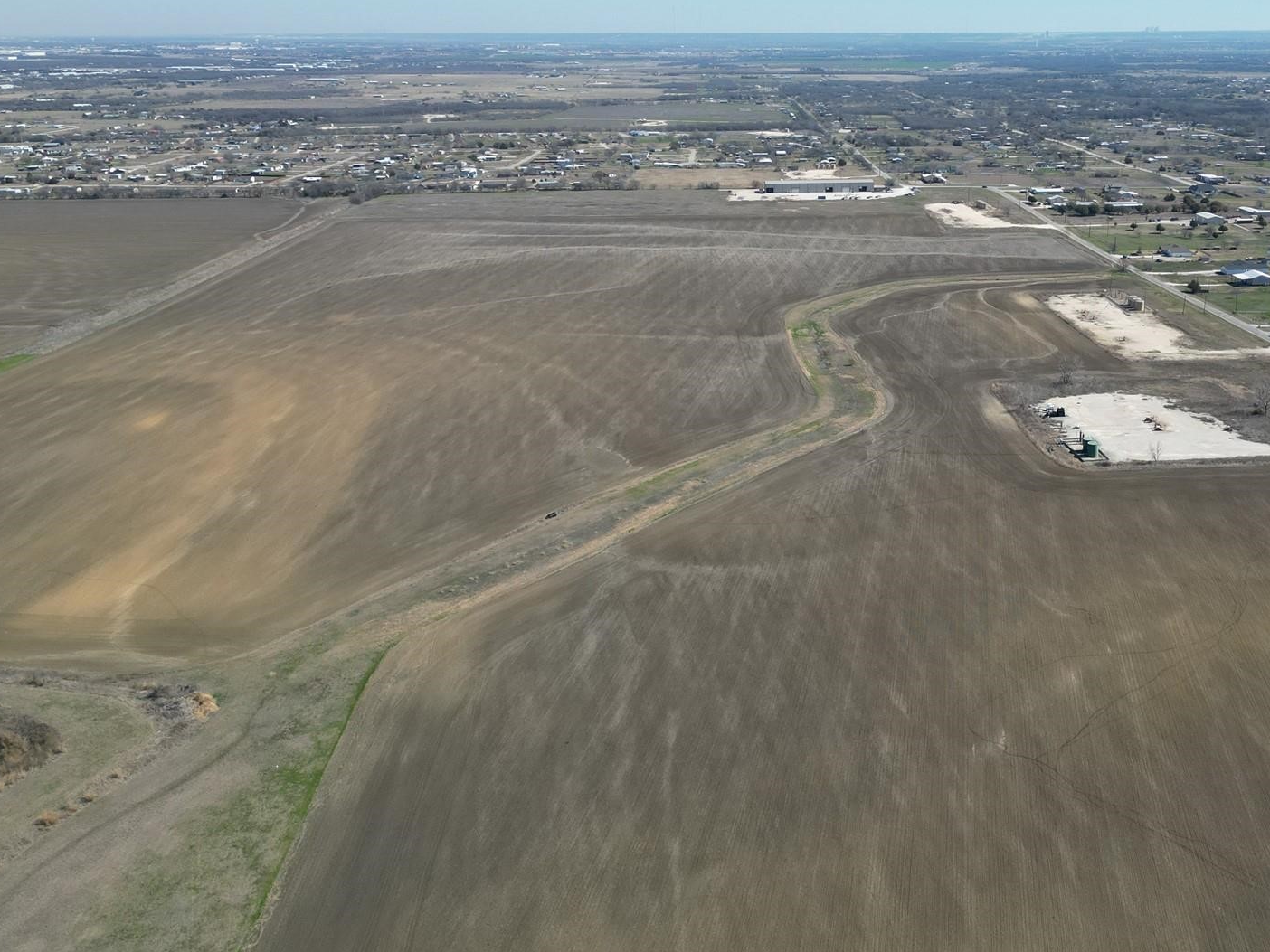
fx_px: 1284
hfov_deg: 51.7
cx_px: 843
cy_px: 316
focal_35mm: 35
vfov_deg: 40.2
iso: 100
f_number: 1.7
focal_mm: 6.72
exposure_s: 1/2500
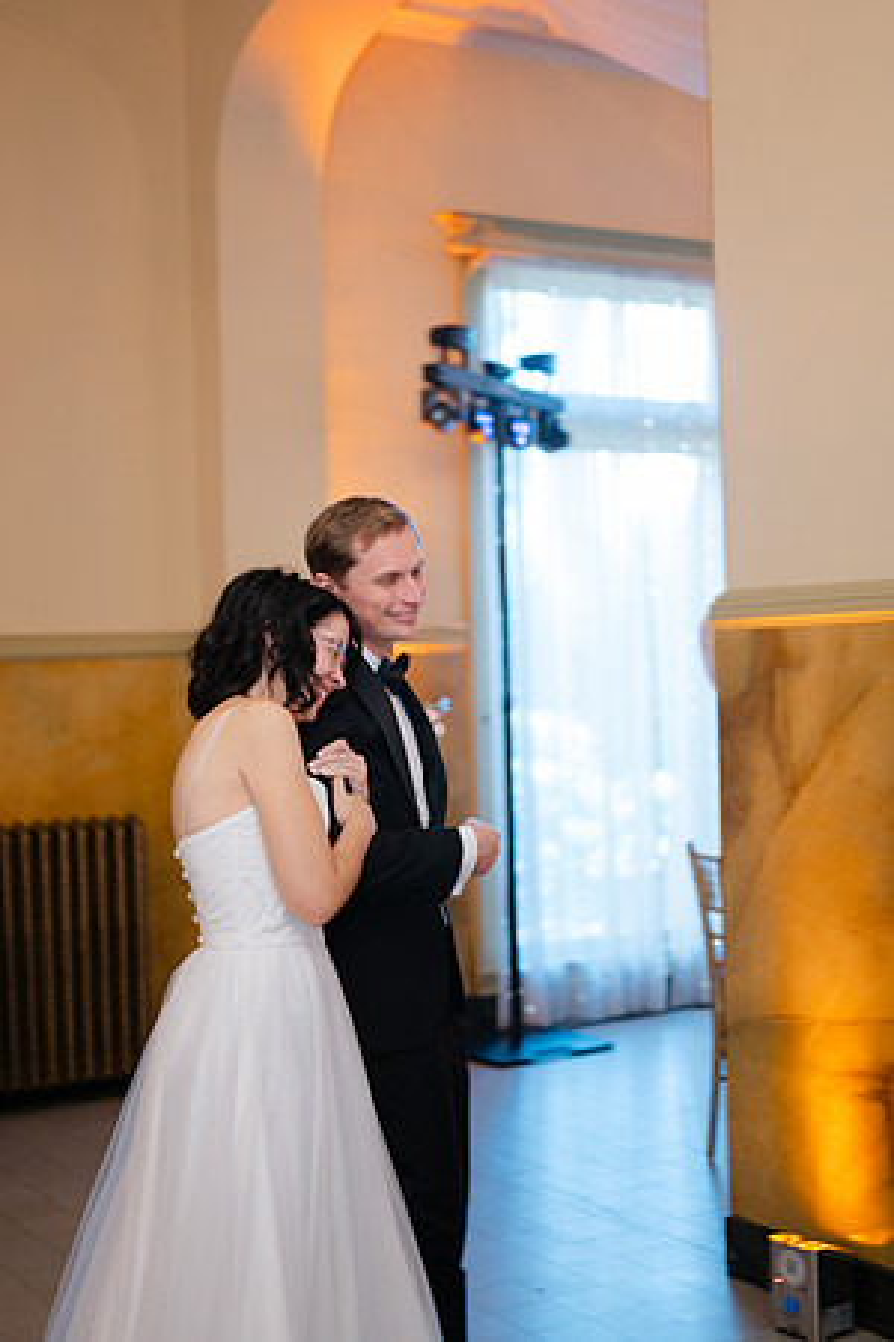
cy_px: 671
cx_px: 447
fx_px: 1862
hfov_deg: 27.0
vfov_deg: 39.6
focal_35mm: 50
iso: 320
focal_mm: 50
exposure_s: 1/100
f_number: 1.8
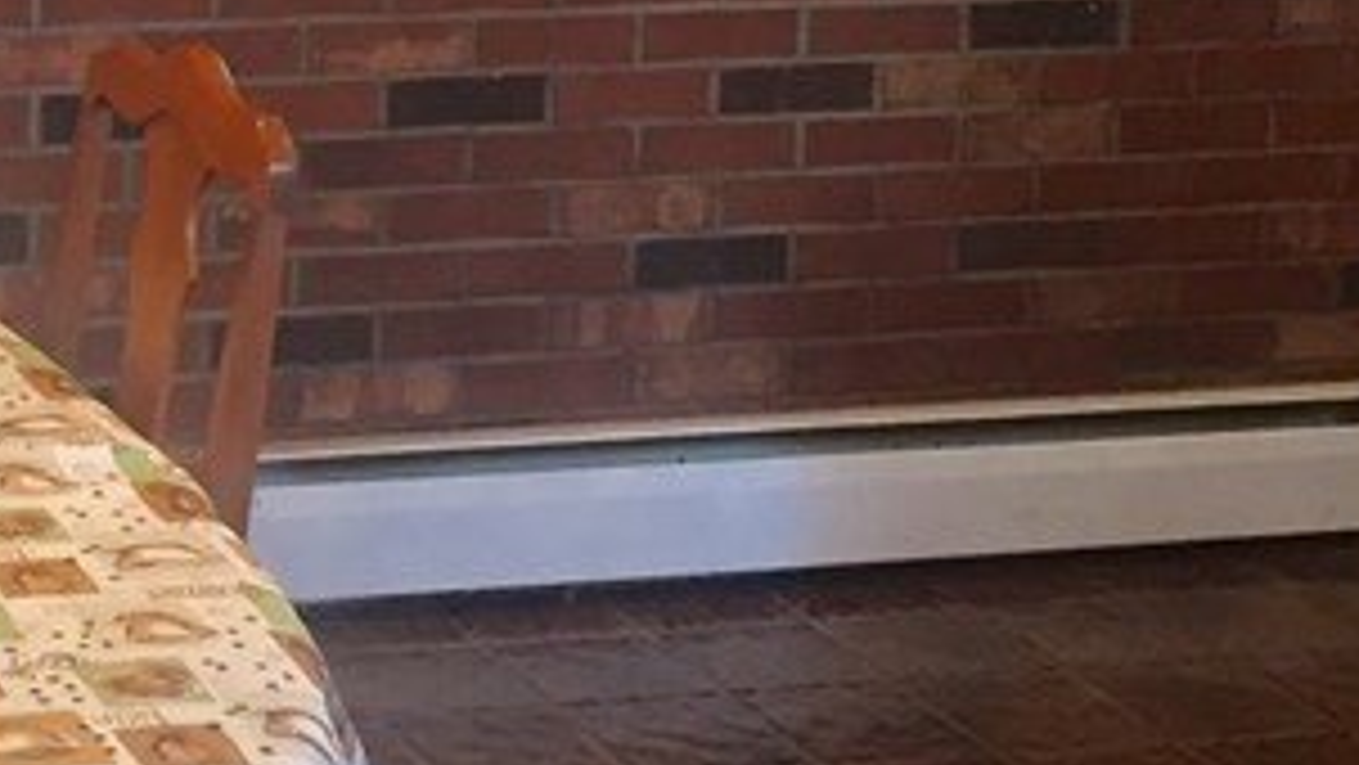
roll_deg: -1.0
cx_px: -104
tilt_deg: -4.5
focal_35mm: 107
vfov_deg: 11.0
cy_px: -306
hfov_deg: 19.2
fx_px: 3856
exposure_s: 1/30
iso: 125
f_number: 2.2
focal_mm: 4.15
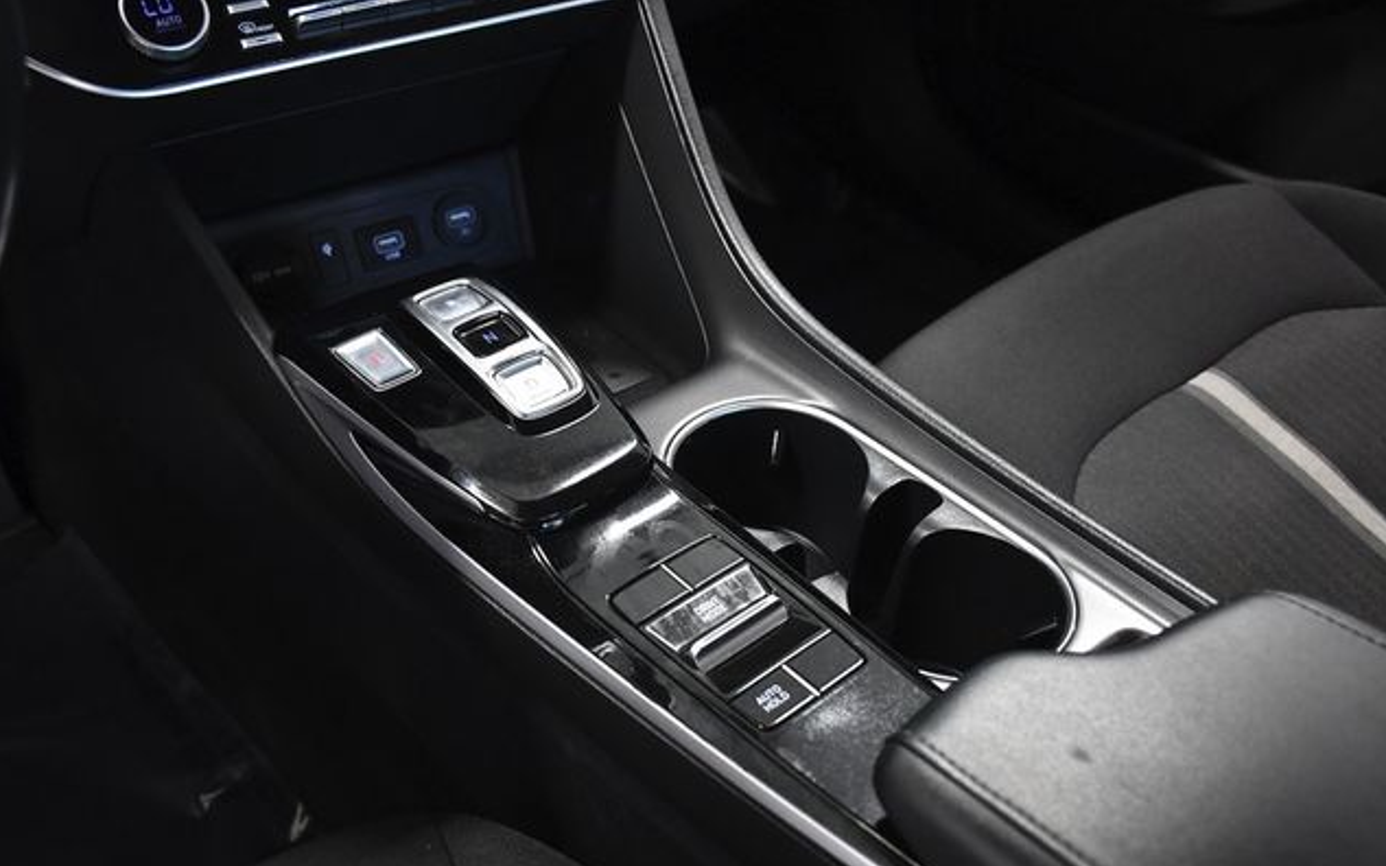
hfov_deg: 55.3
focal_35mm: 35
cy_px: 465
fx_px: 1322
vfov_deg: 36.2
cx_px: 693
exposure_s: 1/200
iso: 2500
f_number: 3.8
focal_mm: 23
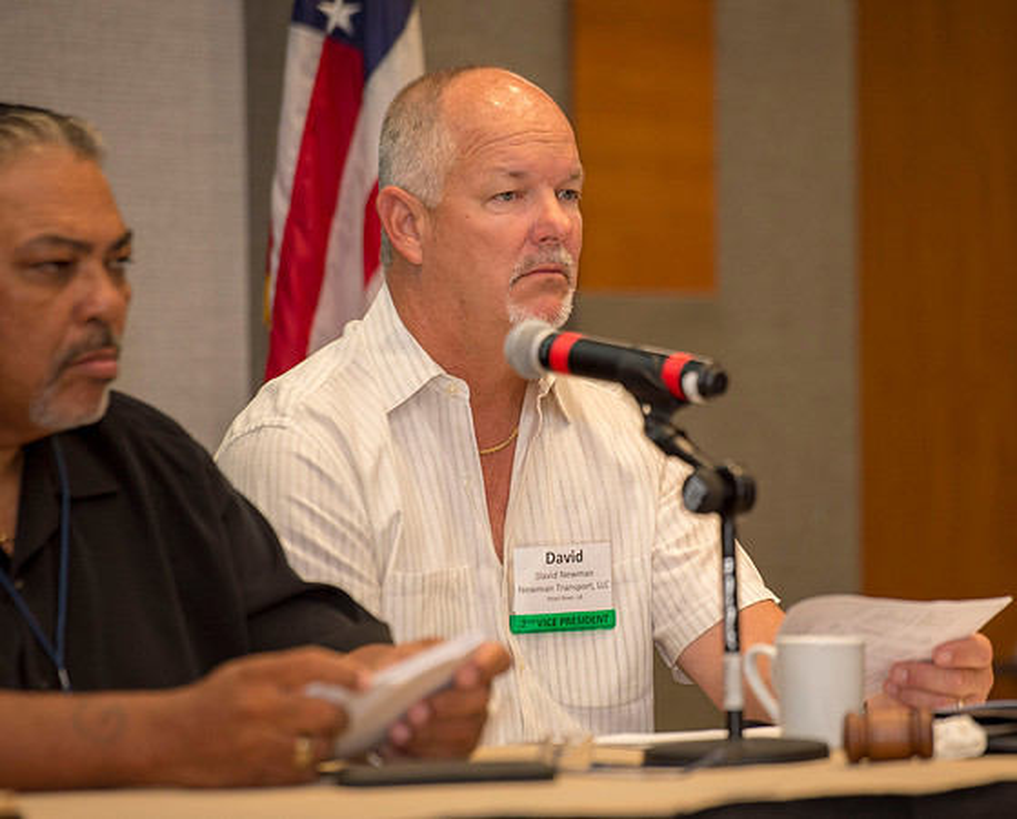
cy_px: 406
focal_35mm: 228
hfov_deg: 8.5
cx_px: 615
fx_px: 6879
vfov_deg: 6.8
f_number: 3.2
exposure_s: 1/320
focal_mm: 200
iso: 1250
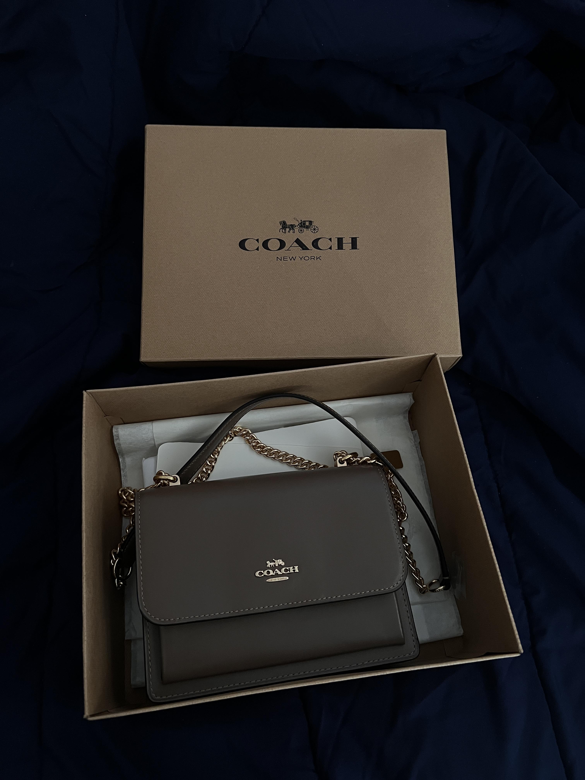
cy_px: 390
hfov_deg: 53.1
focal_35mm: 26
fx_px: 586
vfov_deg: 67.3
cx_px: 292
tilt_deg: -67.5
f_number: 1.5
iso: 320
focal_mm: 5.7
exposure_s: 1/60
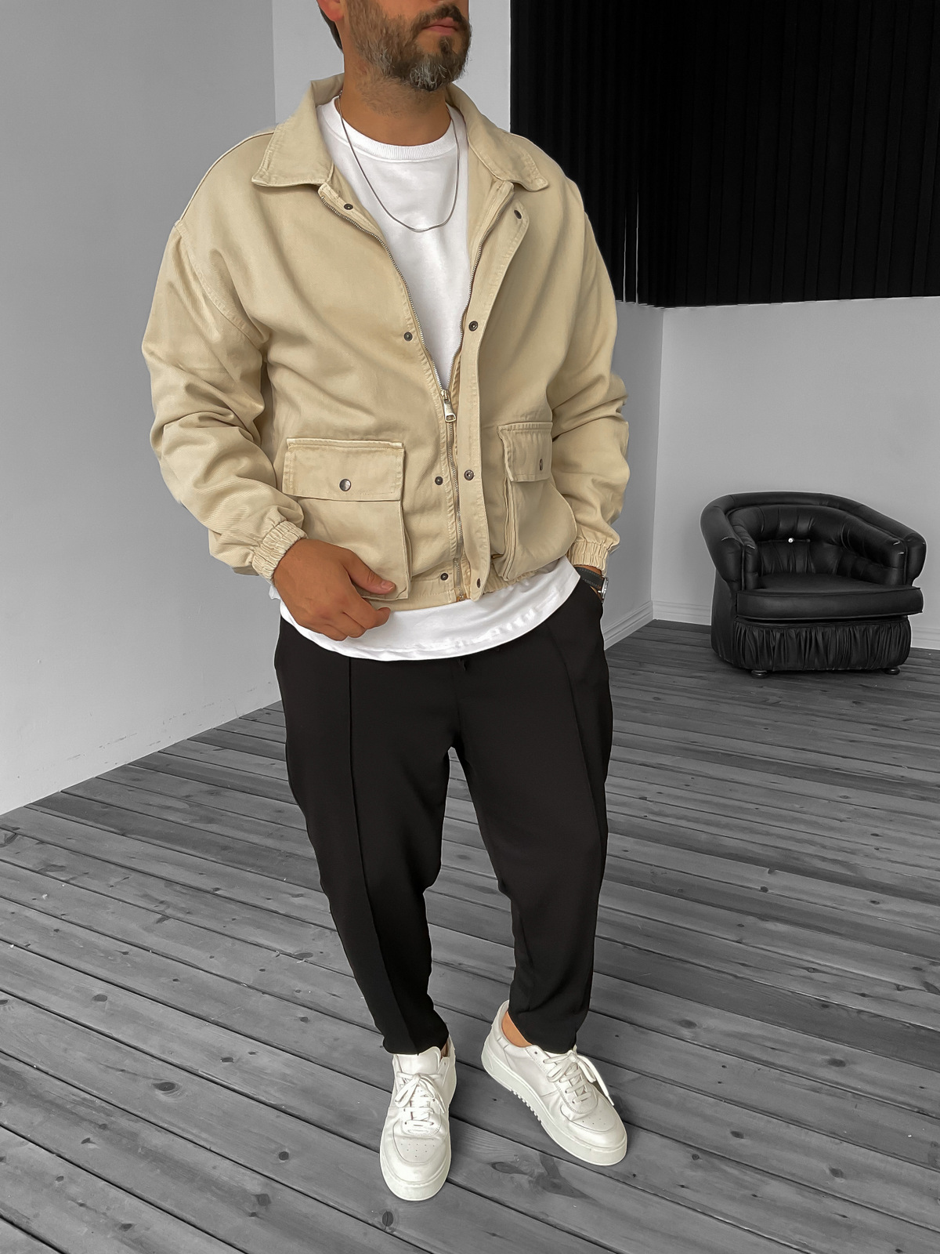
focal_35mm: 29
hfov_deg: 48.2
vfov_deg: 61.7
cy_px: 627
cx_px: 470
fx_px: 1050
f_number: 1.8
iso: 64
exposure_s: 1/120
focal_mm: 3
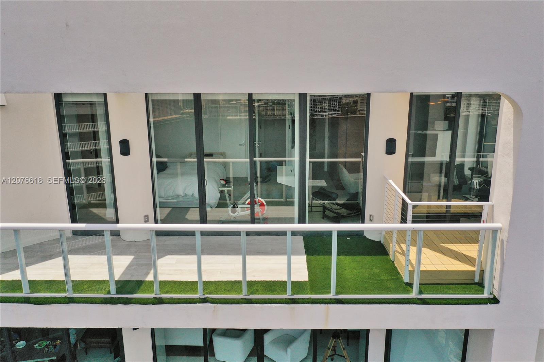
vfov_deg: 46.4
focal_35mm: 28
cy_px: 181
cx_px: 272
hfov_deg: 65.5
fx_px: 423
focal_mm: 10.26
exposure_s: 1/120
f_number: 4
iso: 200
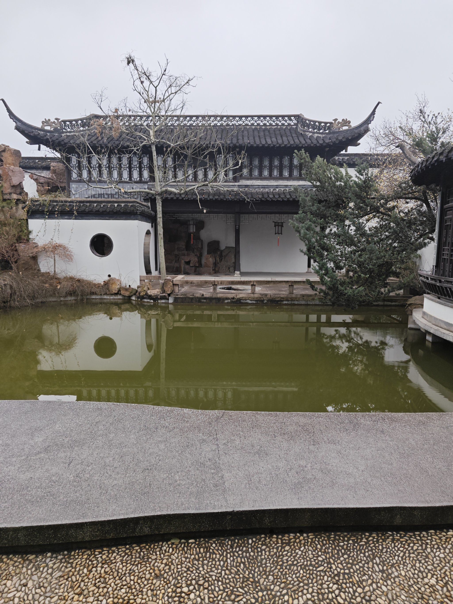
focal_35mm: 23
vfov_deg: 73.9
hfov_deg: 58.9
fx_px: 401
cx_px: 226
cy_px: 302
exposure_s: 1/588
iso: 125
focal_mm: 5.43
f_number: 1.8
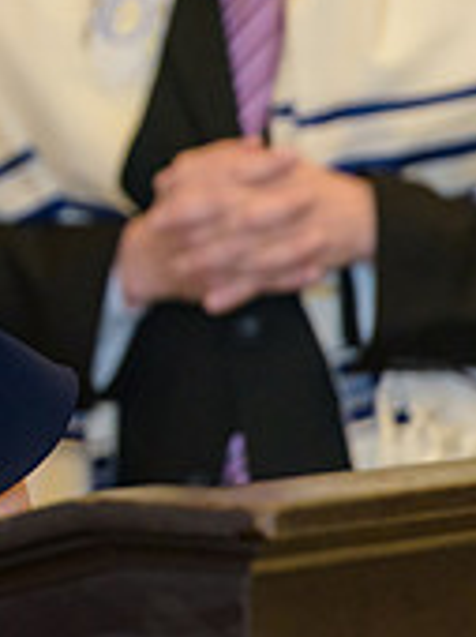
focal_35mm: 657
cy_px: 73
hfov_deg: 2.3
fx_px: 12076
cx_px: -266
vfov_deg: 3.0
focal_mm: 200
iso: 1600
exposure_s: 1/125
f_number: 3.2
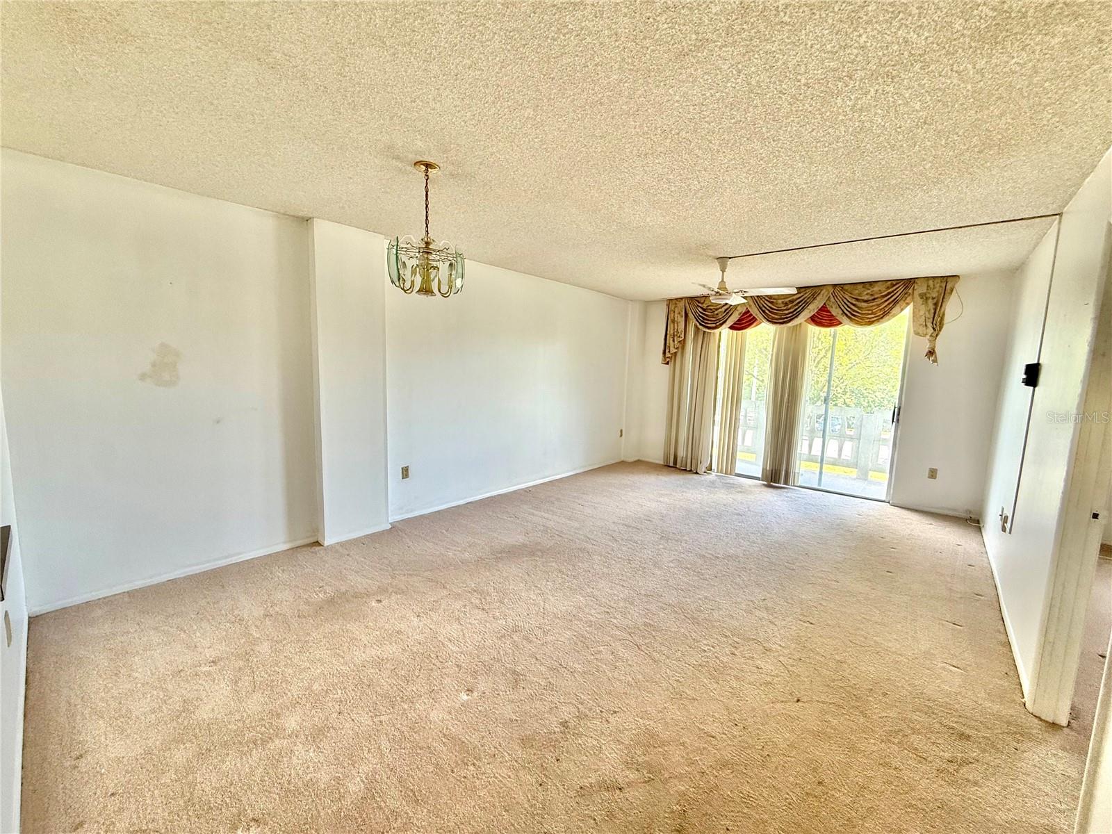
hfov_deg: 102.1
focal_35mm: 14
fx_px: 450
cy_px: 417
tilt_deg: -6.5
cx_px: 556
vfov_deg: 85.7
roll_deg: -2.2
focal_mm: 2.22
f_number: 2.2
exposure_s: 1/99
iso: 125
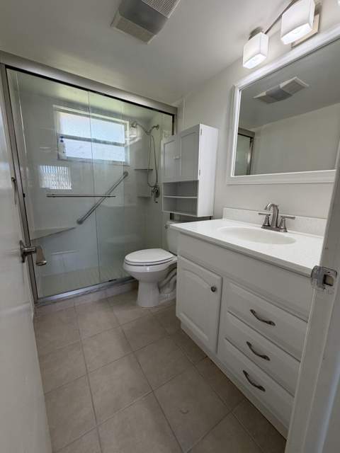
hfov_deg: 85.7
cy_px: 226
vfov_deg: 102.1
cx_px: 170
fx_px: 183
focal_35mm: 14
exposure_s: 1/120
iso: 125
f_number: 2.2
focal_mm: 2.22
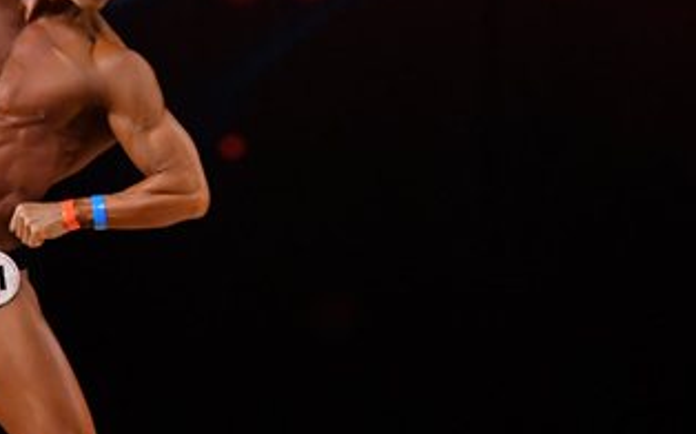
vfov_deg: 2.3
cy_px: 190
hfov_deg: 3.7
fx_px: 10732
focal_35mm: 566
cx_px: 52
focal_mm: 150
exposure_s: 1/400
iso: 4000
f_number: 5.6
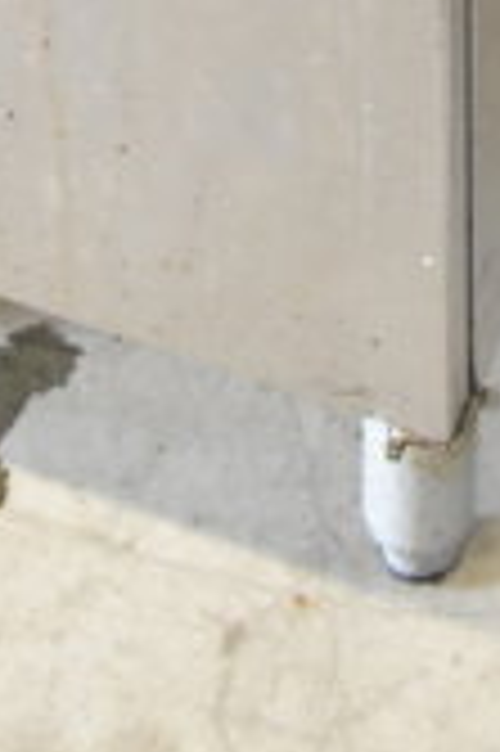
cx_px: 414
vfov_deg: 9.9
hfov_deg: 7.9
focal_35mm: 173
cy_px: -1259
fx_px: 3606
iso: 2000
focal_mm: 21
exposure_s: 1/30
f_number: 3.8
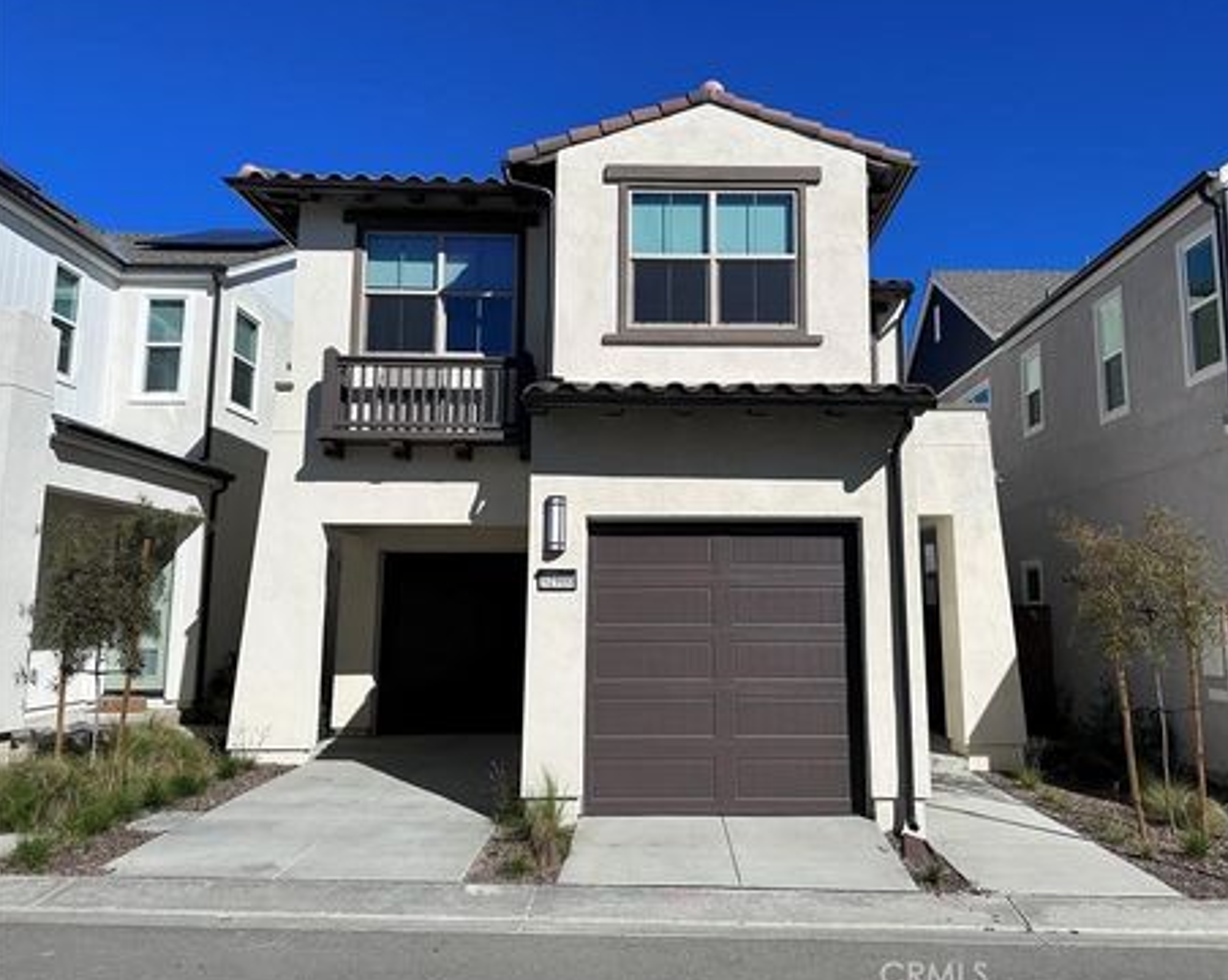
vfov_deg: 54.9
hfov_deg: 65.9
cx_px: 670
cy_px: 483
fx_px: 944
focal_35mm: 26
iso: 80
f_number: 1.78
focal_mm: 6.86
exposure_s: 1/10753
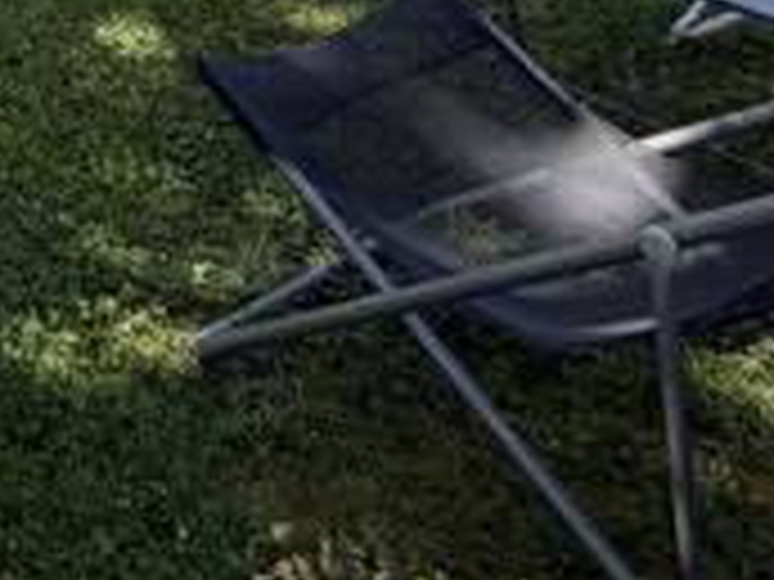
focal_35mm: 65
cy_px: -760
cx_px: -446
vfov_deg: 15.1
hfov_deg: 23.0
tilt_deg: -3.5
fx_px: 1453
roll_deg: -0.9
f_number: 2.2
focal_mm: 2.22
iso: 40
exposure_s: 1/212
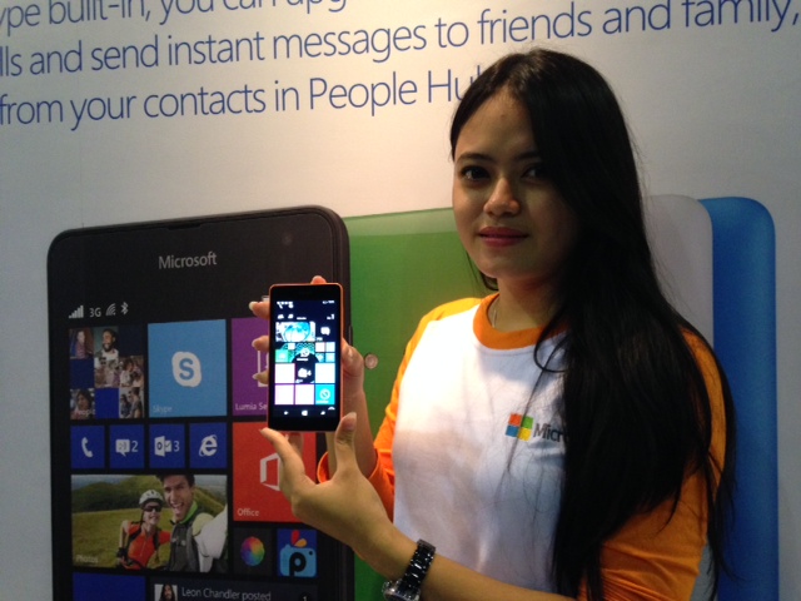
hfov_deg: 55.4
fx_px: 764
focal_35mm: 33
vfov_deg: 42.9
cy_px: 300
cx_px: 400
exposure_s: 1/20
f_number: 2.4
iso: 320
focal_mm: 4.12
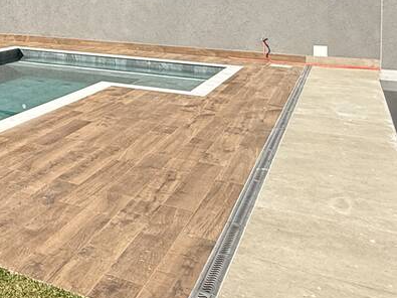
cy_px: -14
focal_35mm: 51
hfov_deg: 30.7
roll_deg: -0.3
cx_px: -98
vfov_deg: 26.7
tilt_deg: +0.1
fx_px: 585
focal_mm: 2.22
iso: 50
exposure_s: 1/1745
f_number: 2.2
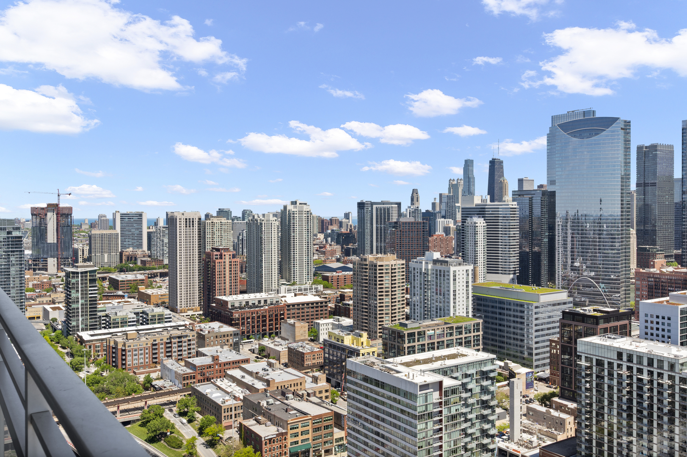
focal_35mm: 30
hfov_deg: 62.0
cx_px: 344
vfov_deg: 43.6
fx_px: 572
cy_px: 228
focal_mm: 30
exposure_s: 1/100
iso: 100
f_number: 13
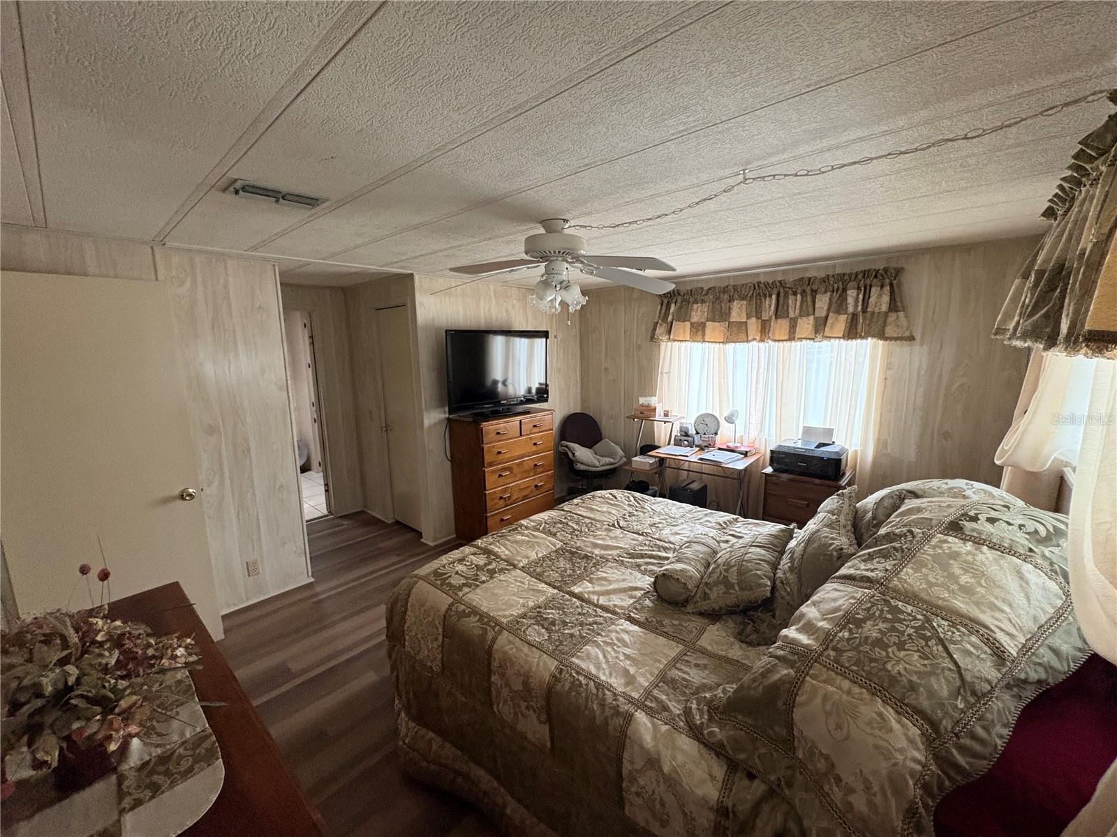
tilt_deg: -9.5
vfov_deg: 85.7
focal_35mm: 14
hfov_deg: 102.1
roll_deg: +1.0
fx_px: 452
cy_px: 418
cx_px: 558
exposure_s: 1/60
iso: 500
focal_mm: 2.22
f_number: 2.2
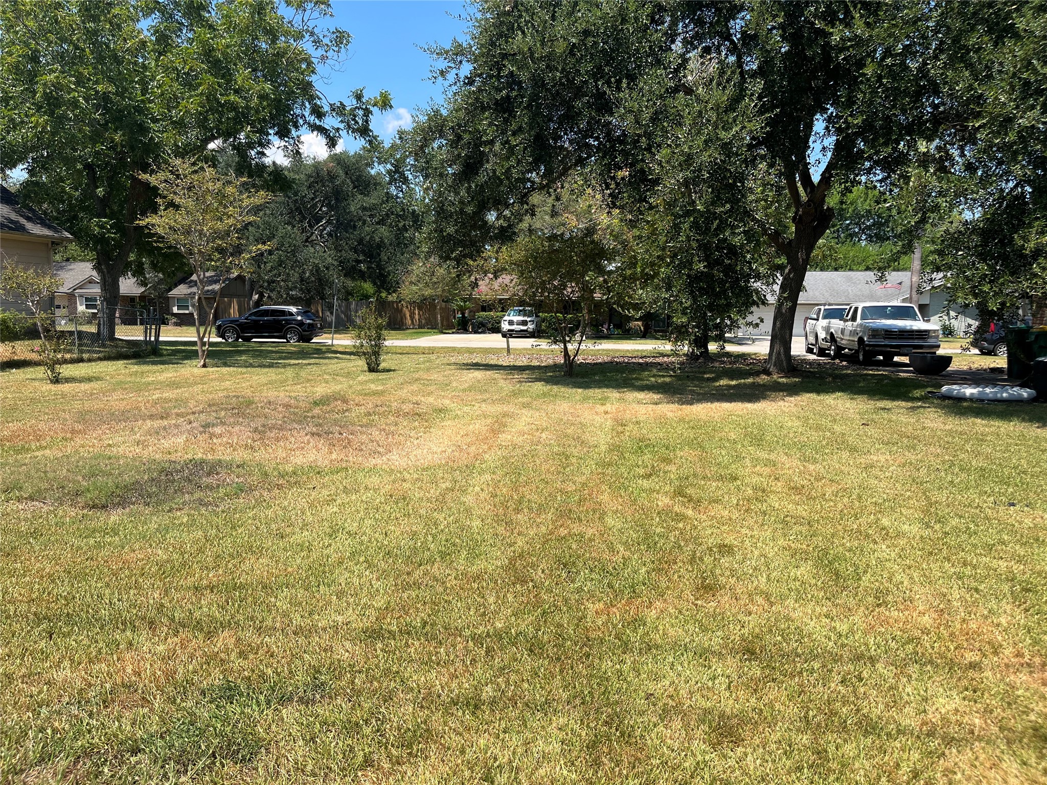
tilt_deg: -5.1
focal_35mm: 26
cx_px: 524
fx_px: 786
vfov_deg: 53.1
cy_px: 392
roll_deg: -1.1
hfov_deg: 67.3
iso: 50
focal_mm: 5.1
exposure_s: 1/2513
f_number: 1.6
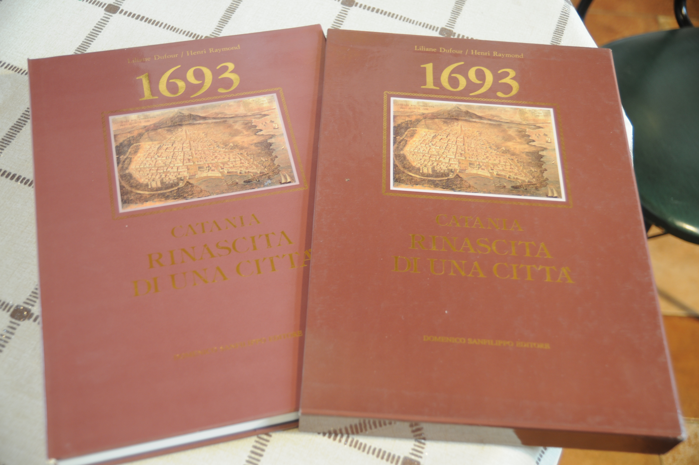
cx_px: 350
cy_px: 232
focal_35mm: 40
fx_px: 785
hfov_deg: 48.0
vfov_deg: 32.9
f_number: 2.8
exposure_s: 1/6
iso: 200
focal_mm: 27
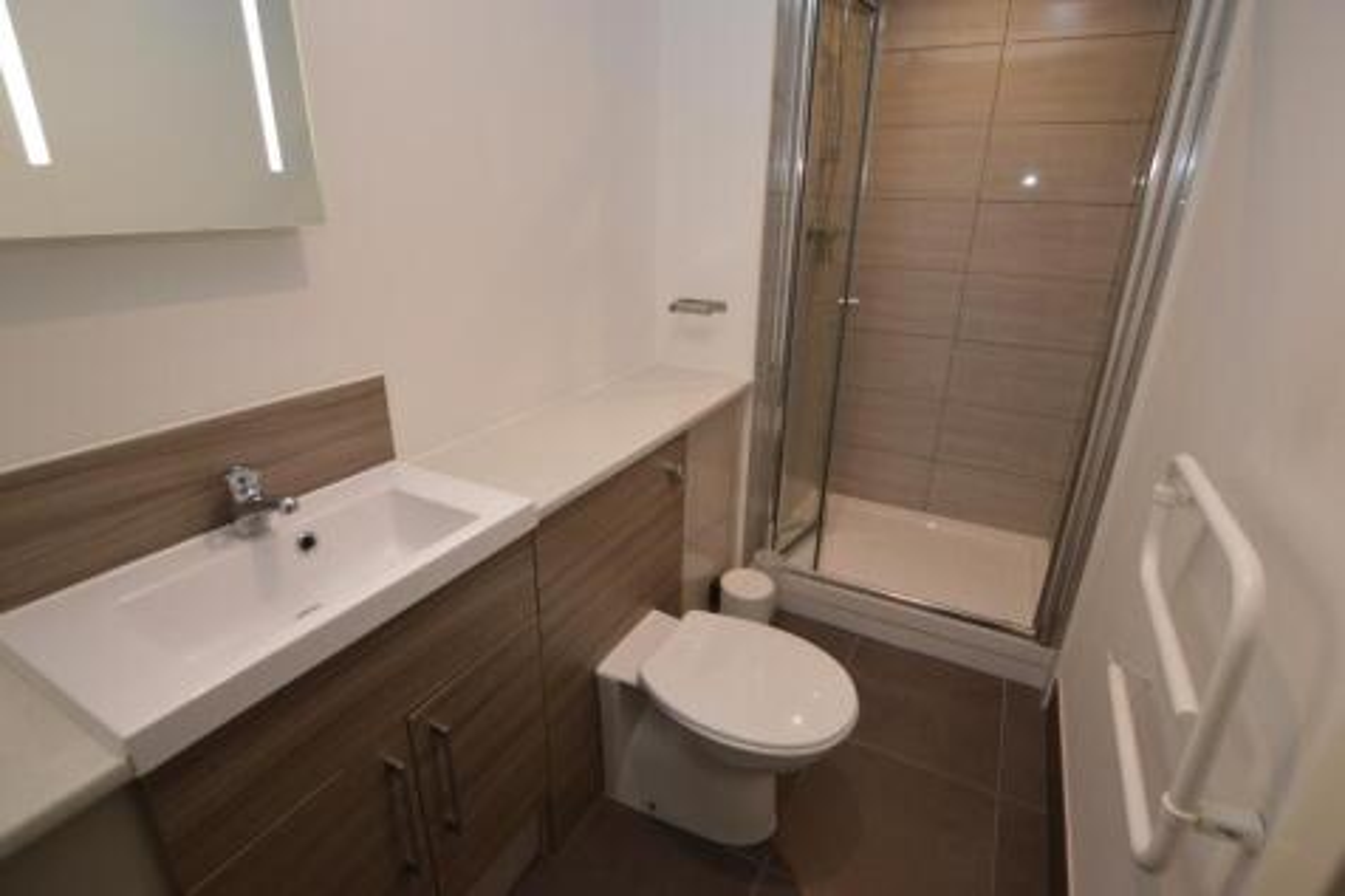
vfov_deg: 77.3
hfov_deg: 100.4
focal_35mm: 15
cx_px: 672
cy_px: 448
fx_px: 560
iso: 400
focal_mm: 10
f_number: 3.5
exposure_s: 1/60
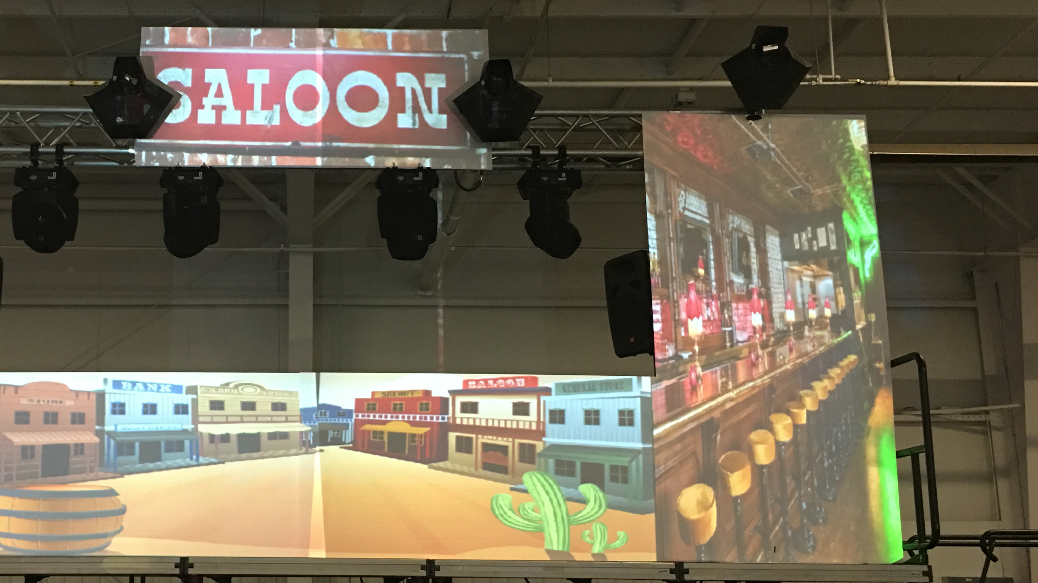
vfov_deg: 26.5
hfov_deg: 44.4
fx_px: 1238
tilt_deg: +12.5
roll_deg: -1.3
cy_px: 317
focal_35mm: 45
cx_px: 303
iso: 80
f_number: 2.2
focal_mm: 4.15
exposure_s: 1/10
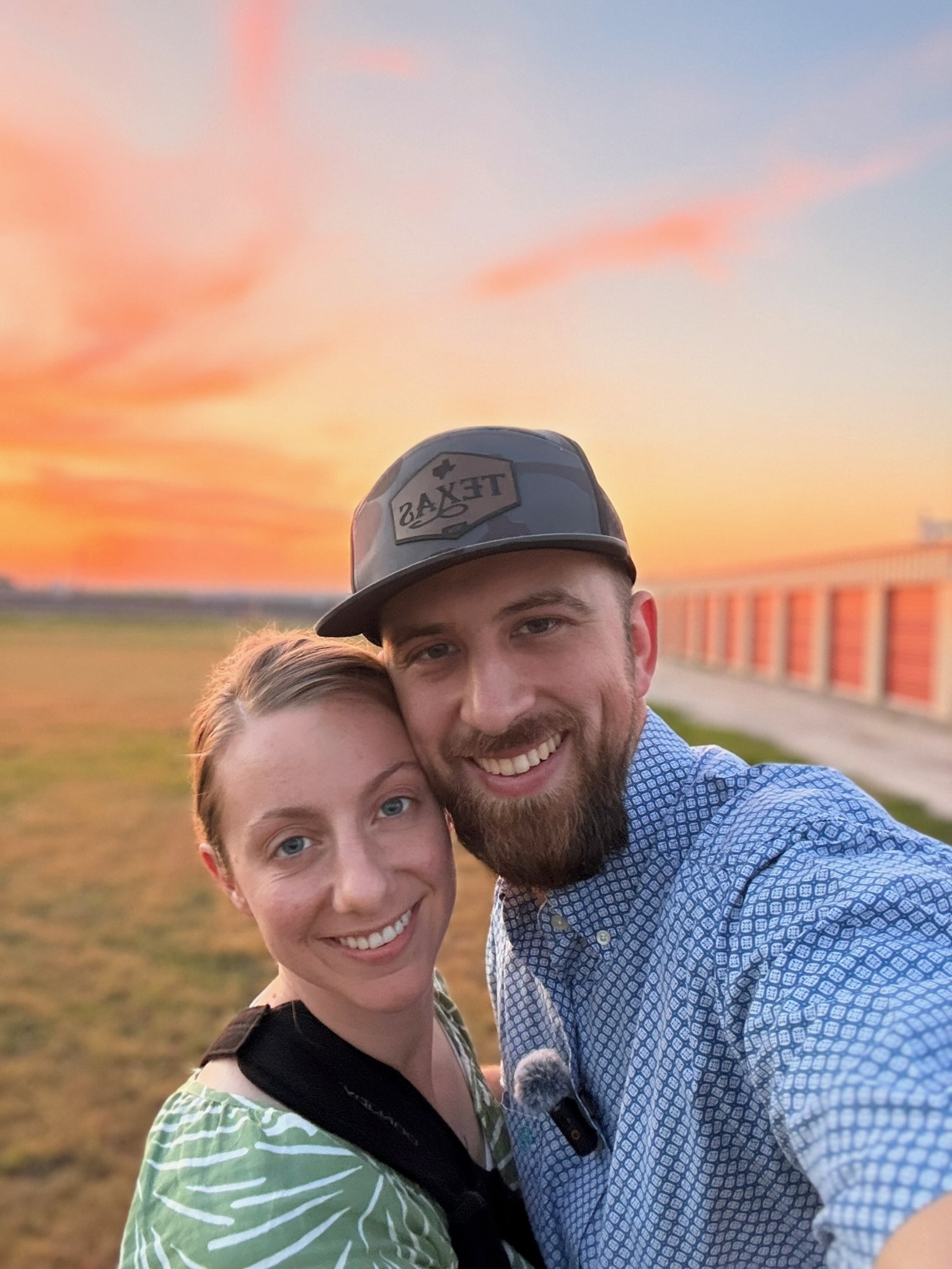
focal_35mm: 30
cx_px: 476
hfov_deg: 46.8
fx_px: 1100
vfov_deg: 60.0
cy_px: 634
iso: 400
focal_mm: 2.69
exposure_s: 1/40
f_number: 1.9
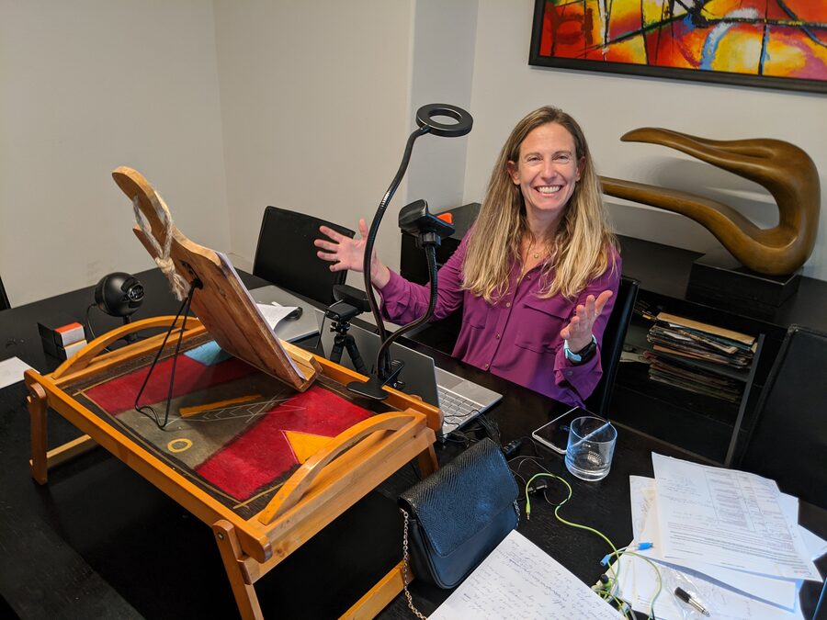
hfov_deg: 65.3
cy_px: 310
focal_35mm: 27
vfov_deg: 51.4
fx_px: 645
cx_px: 414
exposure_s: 1/24
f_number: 1.8
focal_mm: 4.44
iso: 107
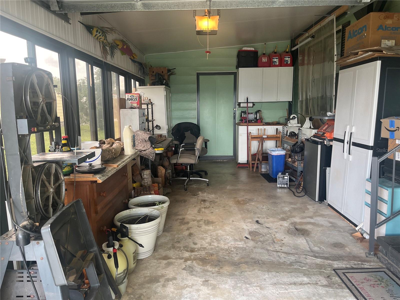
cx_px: 200
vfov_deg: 53.1
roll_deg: +1.2
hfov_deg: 67.3
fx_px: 300
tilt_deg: -8.4
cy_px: 150
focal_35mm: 26
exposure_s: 1/120
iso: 125
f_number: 1.6
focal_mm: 5.1
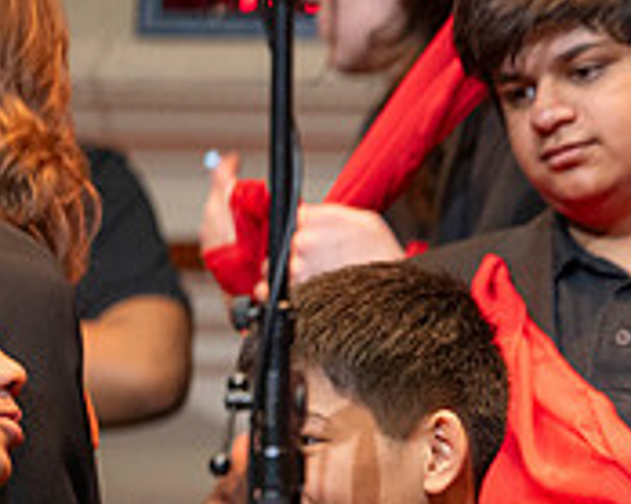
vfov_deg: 2.5
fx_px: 11665
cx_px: 1041
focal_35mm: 625
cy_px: 557
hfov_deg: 3.1
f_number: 2.8
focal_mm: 200
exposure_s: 1/250
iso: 4000
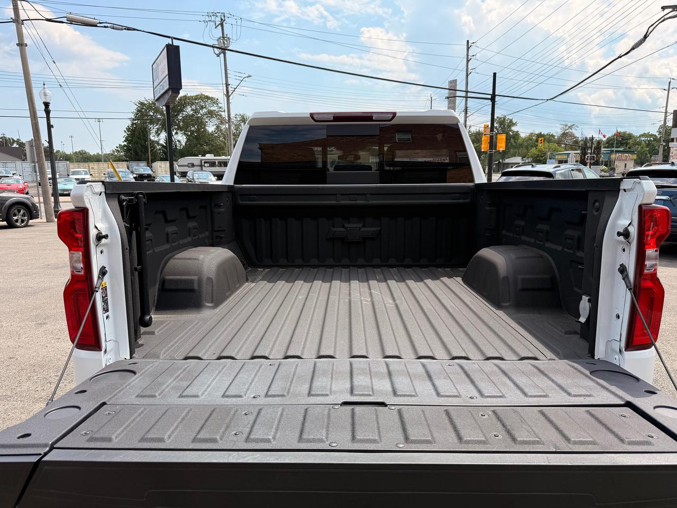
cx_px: 338
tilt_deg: -9.6
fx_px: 469
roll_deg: -0.9
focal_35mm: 24
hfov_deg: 71.6
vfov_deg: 56.8
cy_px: 254
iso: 80
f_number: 1.78
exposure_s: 1/3953
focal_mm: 6.76
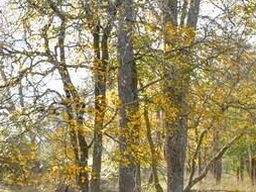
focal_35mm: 80
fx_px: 591
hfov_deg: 24.3
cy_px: 174
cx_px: 77
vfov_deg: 18.1
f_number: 18
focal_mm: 22
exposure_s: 1/1250
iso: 3200
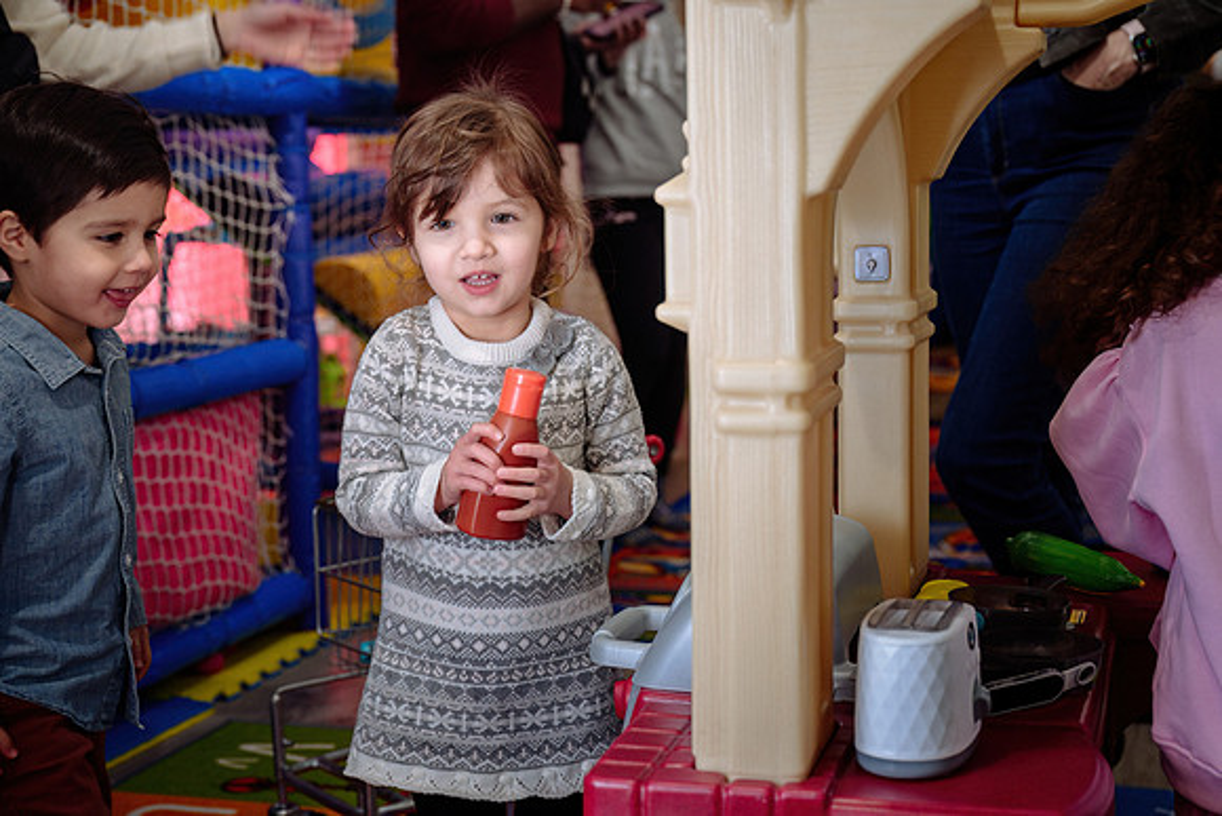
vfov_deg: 24.0
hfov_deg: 35.4
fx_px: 1914
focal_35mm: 56
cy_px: 366
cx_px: 690
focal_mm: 49
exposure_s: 1/100
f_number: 4
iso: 800
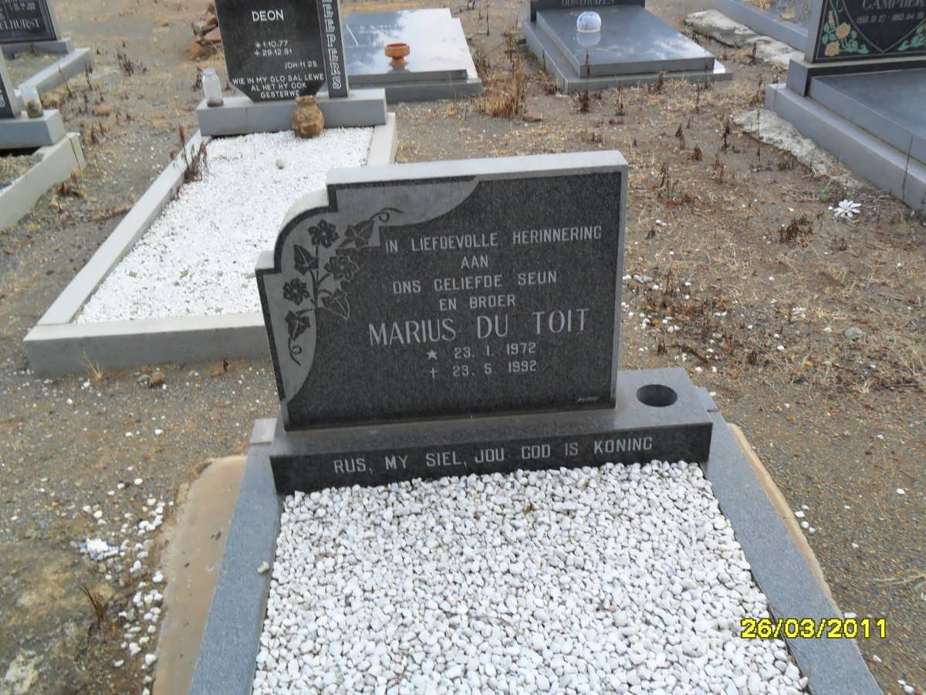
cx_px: 463
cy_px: 348
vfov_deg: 44.2
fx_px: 856
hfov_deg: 56.8
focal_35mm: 32
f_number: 3.7
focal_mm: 5.7
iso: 100
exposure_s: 1/90
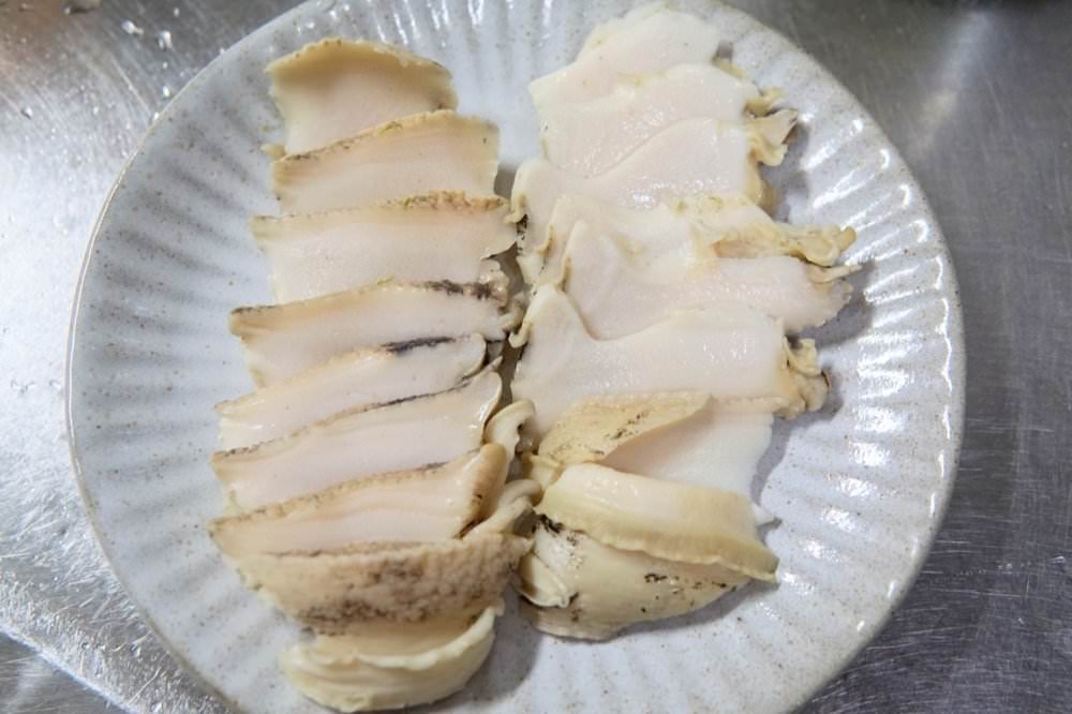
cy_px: 357
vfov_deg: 29.8
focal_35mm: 45
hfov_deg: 43.6
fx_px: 1339
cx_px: 536
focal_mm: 30
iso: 800
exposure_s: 1/60
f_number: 4
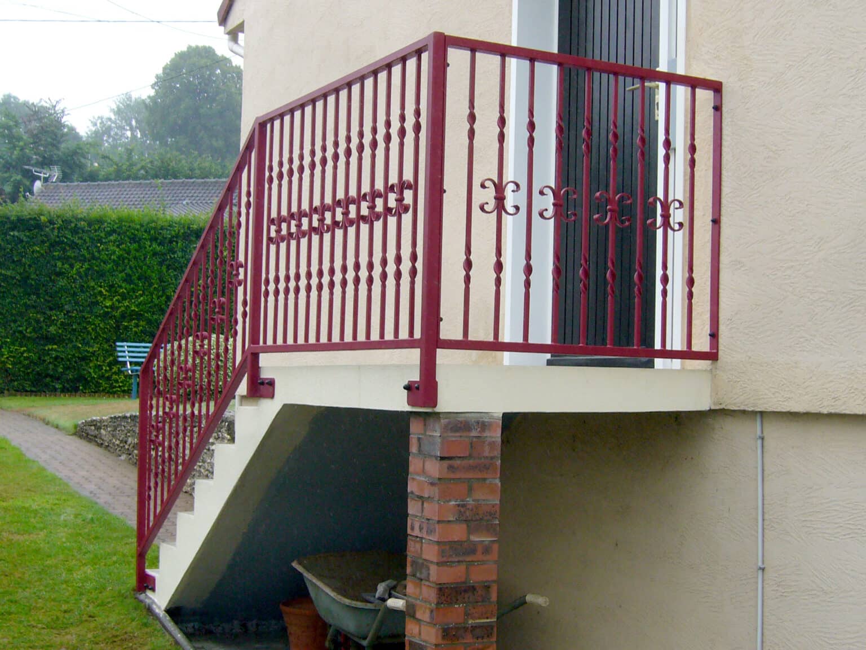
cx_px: 433
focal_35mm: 55
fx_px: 1376
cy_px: 325
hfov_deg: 34.9
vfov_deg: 26.6
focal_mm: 6.6
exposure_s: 1/160
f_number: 6
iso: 100
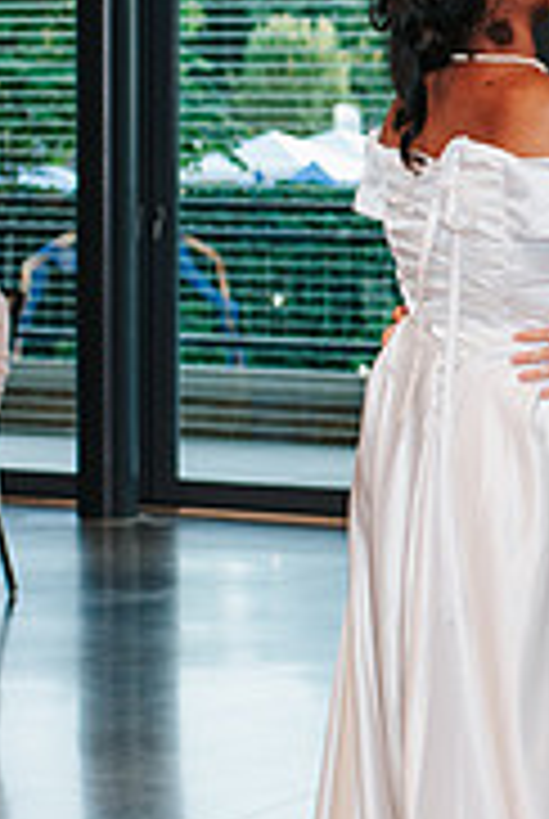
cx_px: 580
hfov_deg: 9.1
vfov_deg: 13.6
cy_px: 336
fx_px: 3441
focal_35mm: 151
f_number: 2.8
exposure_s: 1/160
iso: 320
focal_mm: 35
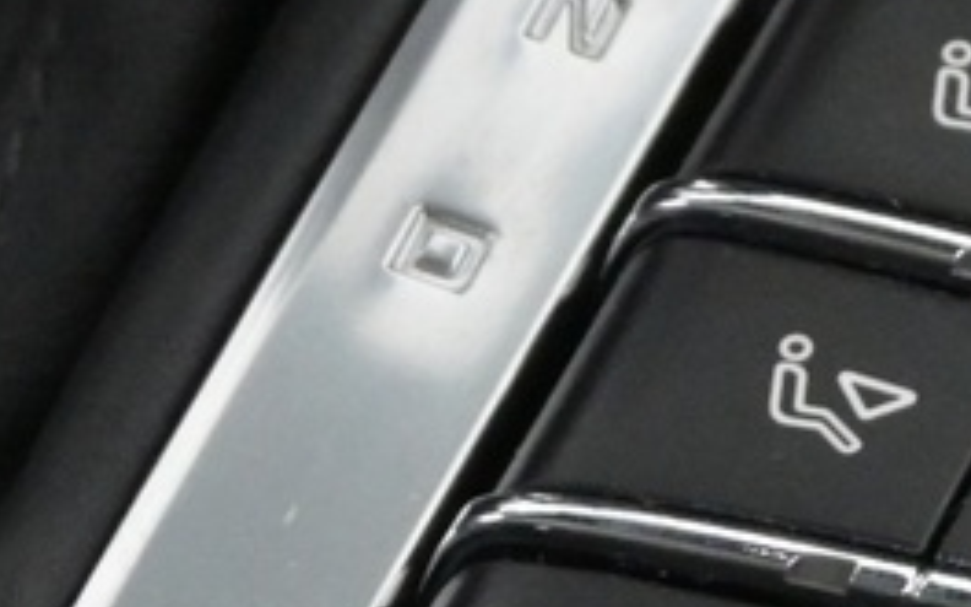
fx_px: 7436
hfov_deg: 7.5
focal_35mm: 281
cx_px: 879
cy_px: 585
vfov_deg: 4.7
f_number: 4.8
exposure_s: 1/50
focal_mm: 30
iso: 4500
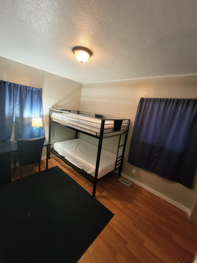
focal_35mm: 13
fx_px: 99
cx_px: 98
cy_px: 132
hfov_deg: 89.9
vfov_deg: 106.2
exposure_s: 1/30
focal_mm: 2.2
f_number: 2.2
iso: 320
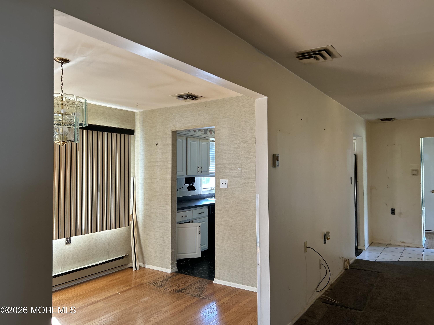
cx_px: 217
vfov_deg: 53.1
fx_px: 326
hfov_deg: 67.3
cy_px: 162
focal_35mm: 26
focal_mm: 5.7
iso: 125
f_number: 1.5
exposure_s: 1/120
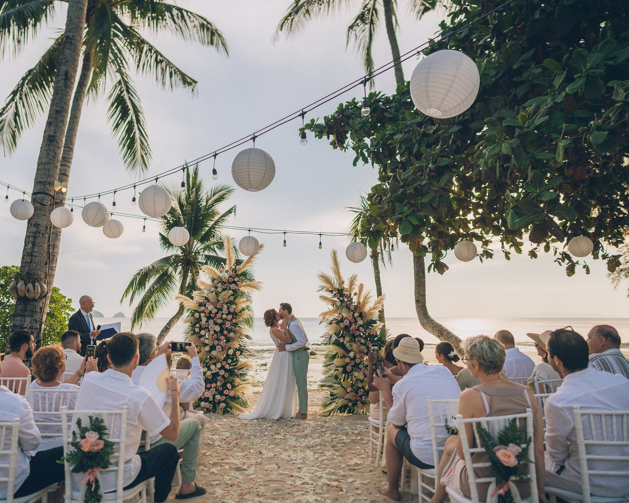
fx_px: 521
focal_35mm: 28
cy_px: 251
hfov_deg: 61.9
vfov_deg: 51.5
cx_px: 270
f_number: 2
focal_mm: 24
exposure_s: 1/4000
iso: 160
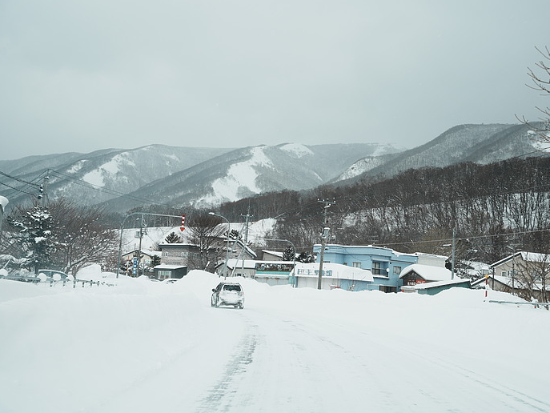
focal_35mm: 48
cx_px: 307
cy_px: 206
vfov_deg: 30.0
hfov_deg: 39.3
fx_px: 770
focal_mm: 44.4
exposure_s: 1/250
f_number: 5.6
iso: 125
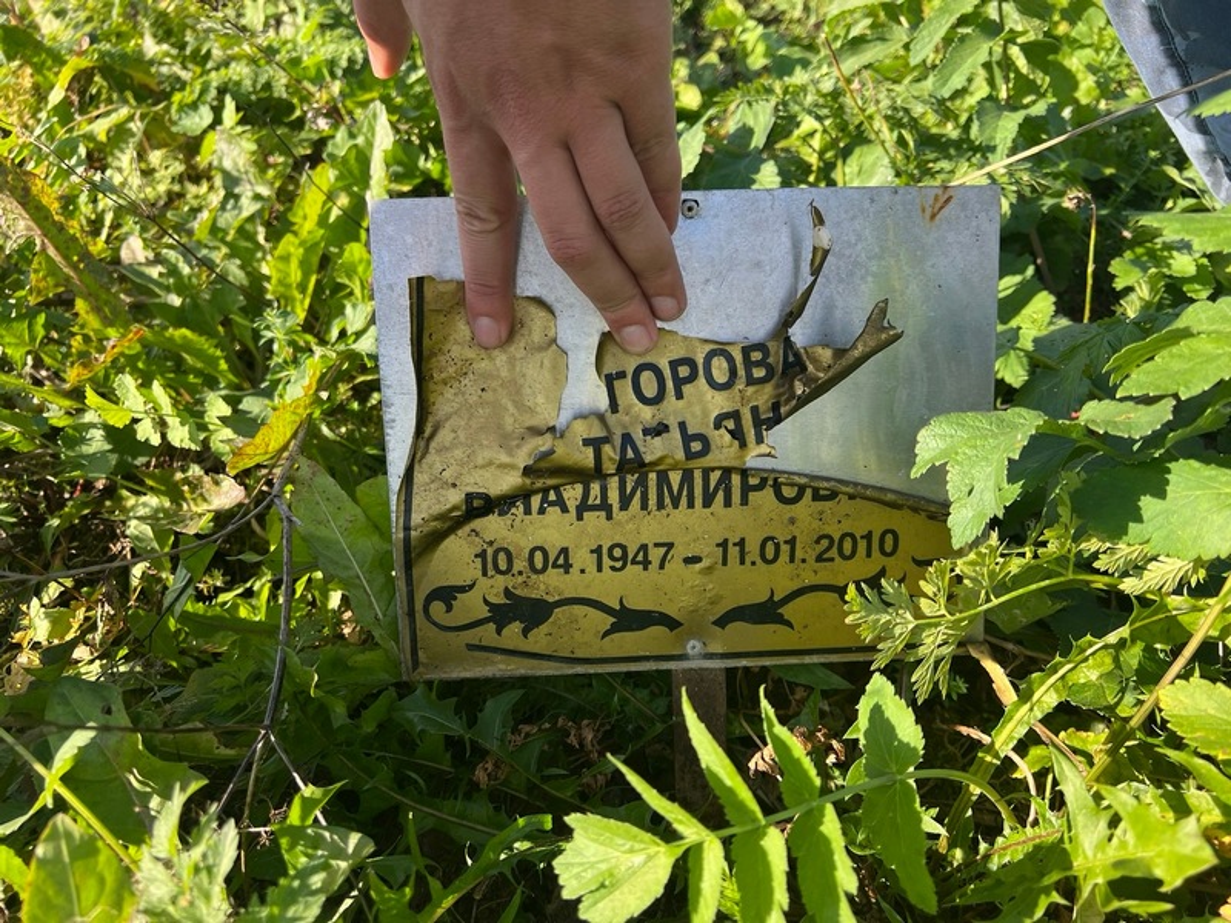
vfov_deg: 53.1
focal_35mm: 26
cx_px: 616
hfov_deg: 67.3
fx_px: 925
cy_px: 462
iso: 50
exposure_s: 1/859
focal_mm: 5.7
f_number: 1.5
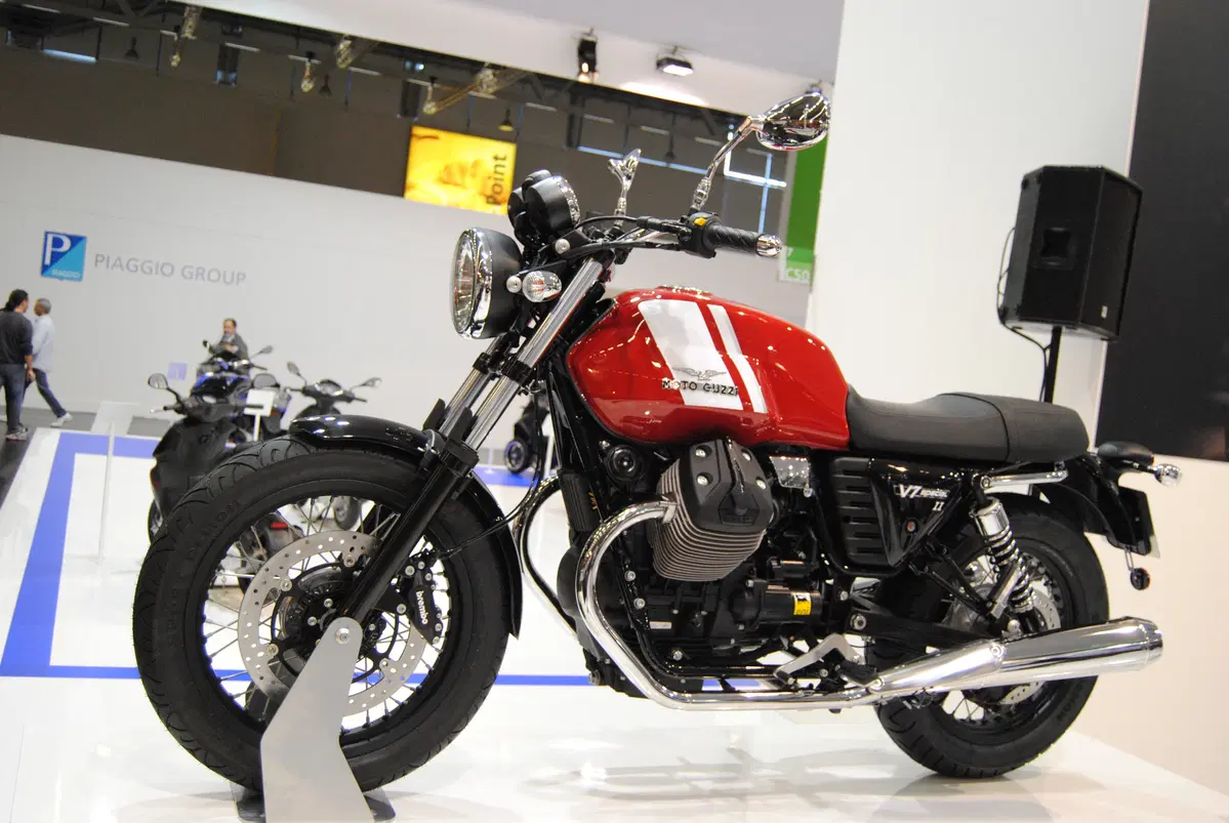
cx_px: 614
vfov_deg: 37.0
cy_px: 412
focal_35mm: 36
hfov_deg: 53.1
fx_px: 1231
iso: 800
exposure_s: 1/125
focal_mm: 24
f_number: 4
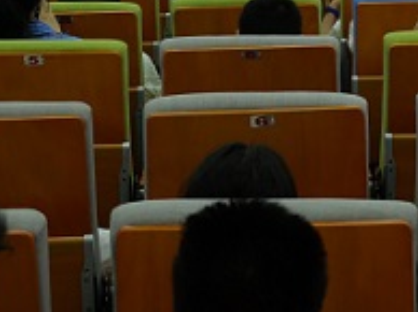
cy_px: -88
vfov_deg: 10.2
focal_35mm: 142
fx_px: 1713
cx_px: 368
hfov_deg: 13.8
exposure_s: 1/60
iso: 1250
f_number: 6.3
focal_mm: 25
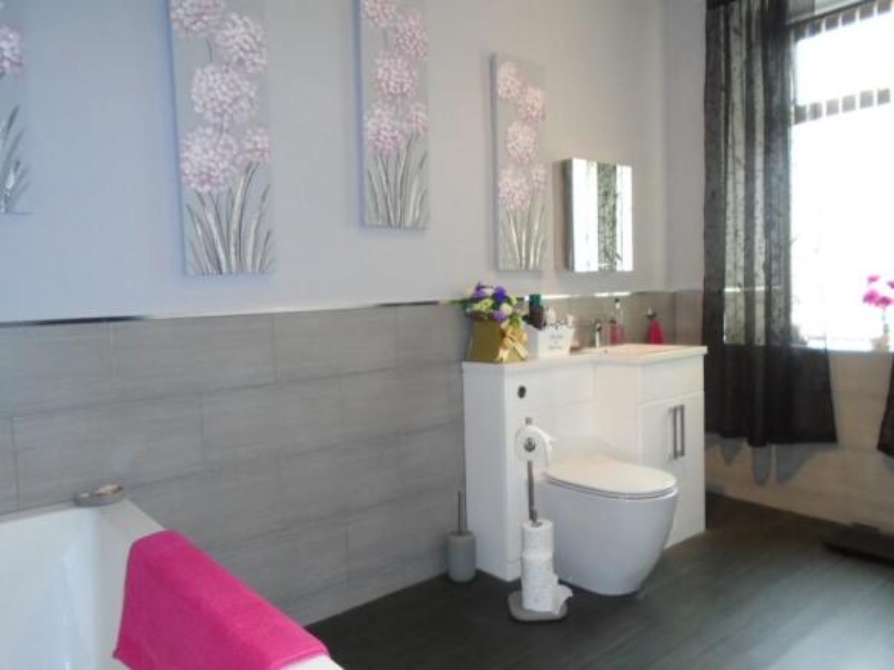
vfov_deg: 53.0
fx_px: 671
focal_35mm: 26
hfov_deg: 67.3
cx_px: 447
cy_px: 335
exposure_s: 1/30
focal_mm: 4.6
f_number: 3.2
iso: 400
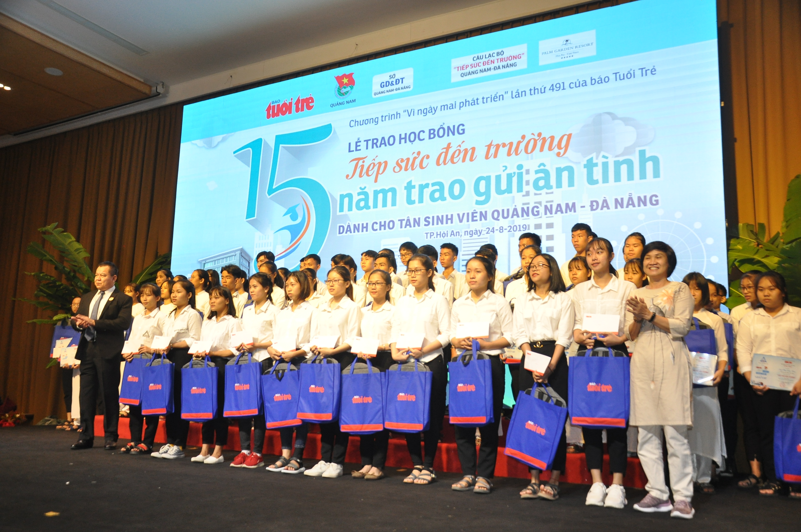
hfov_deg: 59.6
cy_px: 266
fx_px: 700
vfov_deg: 41.6
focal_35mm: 32
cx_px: 400
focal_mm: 21
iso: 800
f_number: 3.8
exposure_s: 1/60
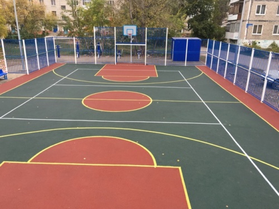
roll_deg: -0.5
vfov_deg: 48.2
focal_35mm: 29
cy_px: 104
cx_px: 140
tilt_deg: -18.4
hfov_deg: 61.7
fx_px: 234
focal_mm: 4.15
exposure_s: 1/100
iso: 32
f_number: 2.2
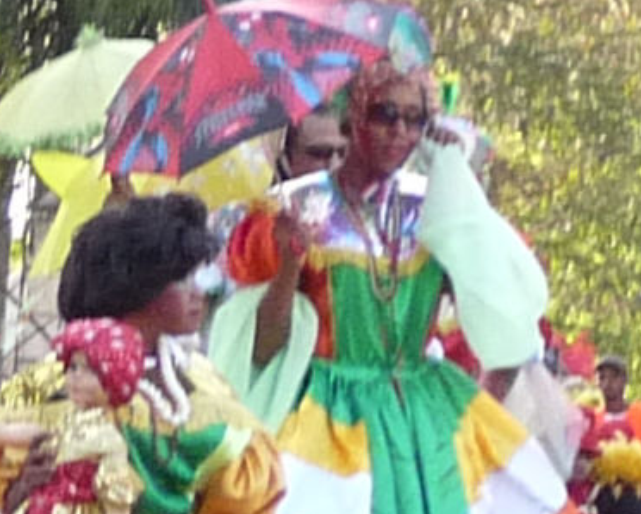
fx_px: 5732
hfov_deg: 6.2
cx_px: 1463
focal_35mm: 302
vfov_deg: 5.1
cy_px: 260
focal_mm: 5.8
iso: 200
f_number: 3
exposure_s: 1/200
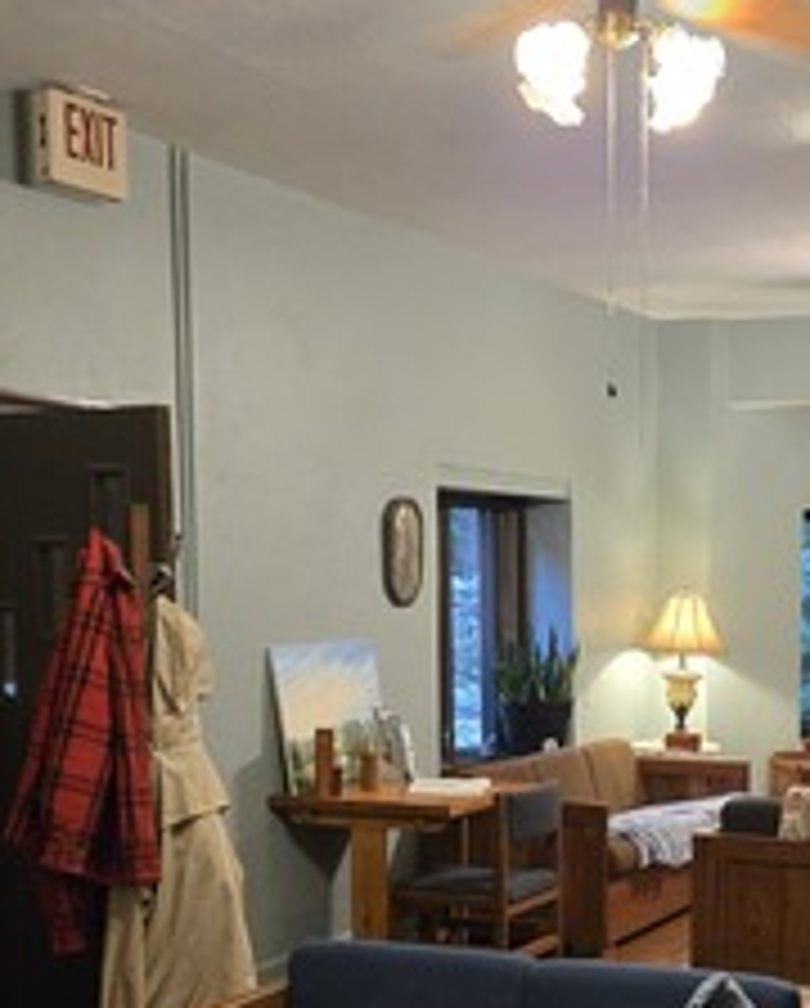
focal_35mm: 60
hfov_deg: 24.8
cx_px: 720
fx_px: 1793
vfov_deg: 30.8
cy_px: 760
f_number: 1.8
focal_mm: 5.4
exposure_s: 1/60
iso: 800
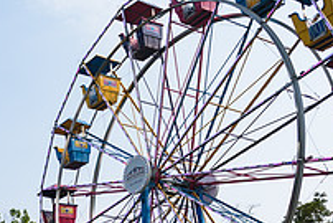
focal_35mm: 69
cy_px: 240
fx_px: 639
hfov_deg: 27.6
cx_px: 5
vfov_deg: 19.0
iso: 100
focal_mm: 24
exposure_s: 1/2000
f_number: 3.2
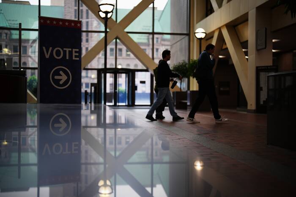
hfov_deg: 39.6
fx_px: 411
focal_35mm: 50
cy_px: 98
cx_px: 148
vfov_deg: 27.0
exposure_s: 1/400
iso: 160
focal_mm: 50
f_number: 1.2
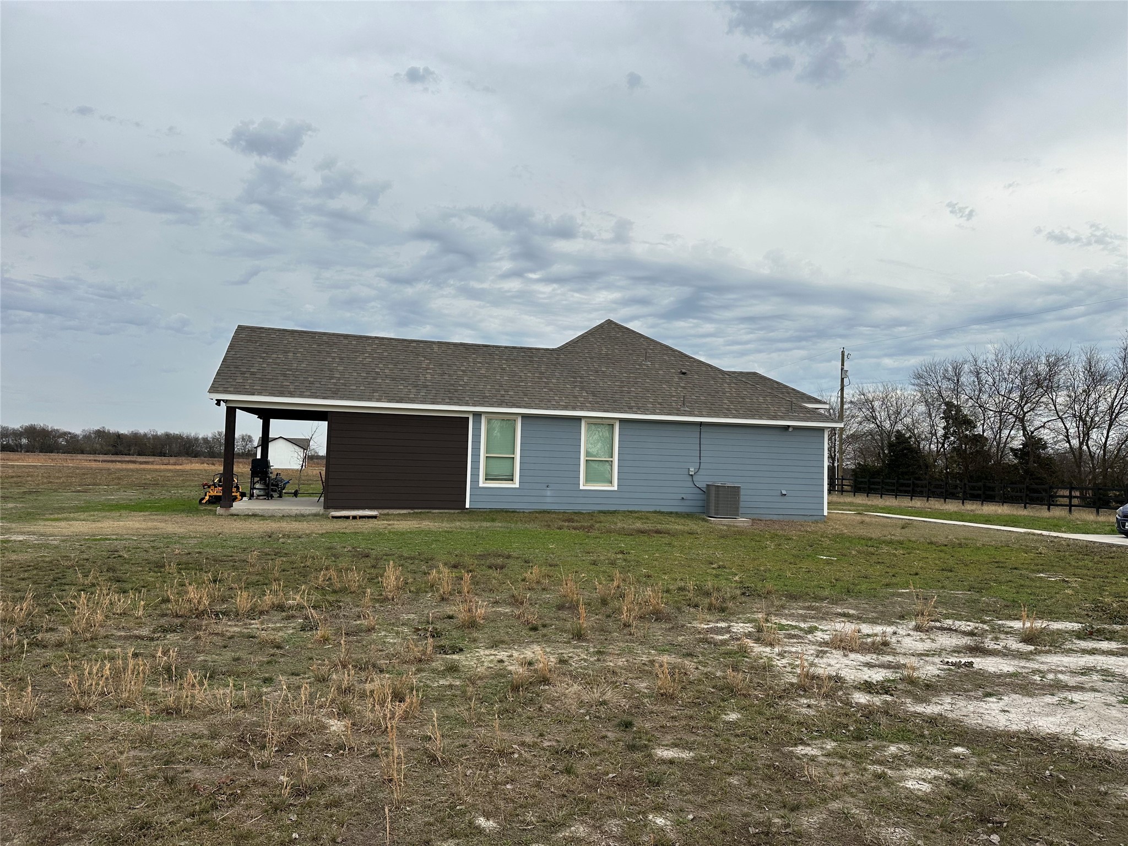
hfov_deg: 71.6
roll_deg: -1.6
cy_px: 423
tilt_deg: +2.7
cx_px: 564
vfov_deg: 56.8
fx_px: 782
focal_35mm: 24
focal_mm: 6.86
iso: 80
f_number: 1.78
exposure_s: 1/3058
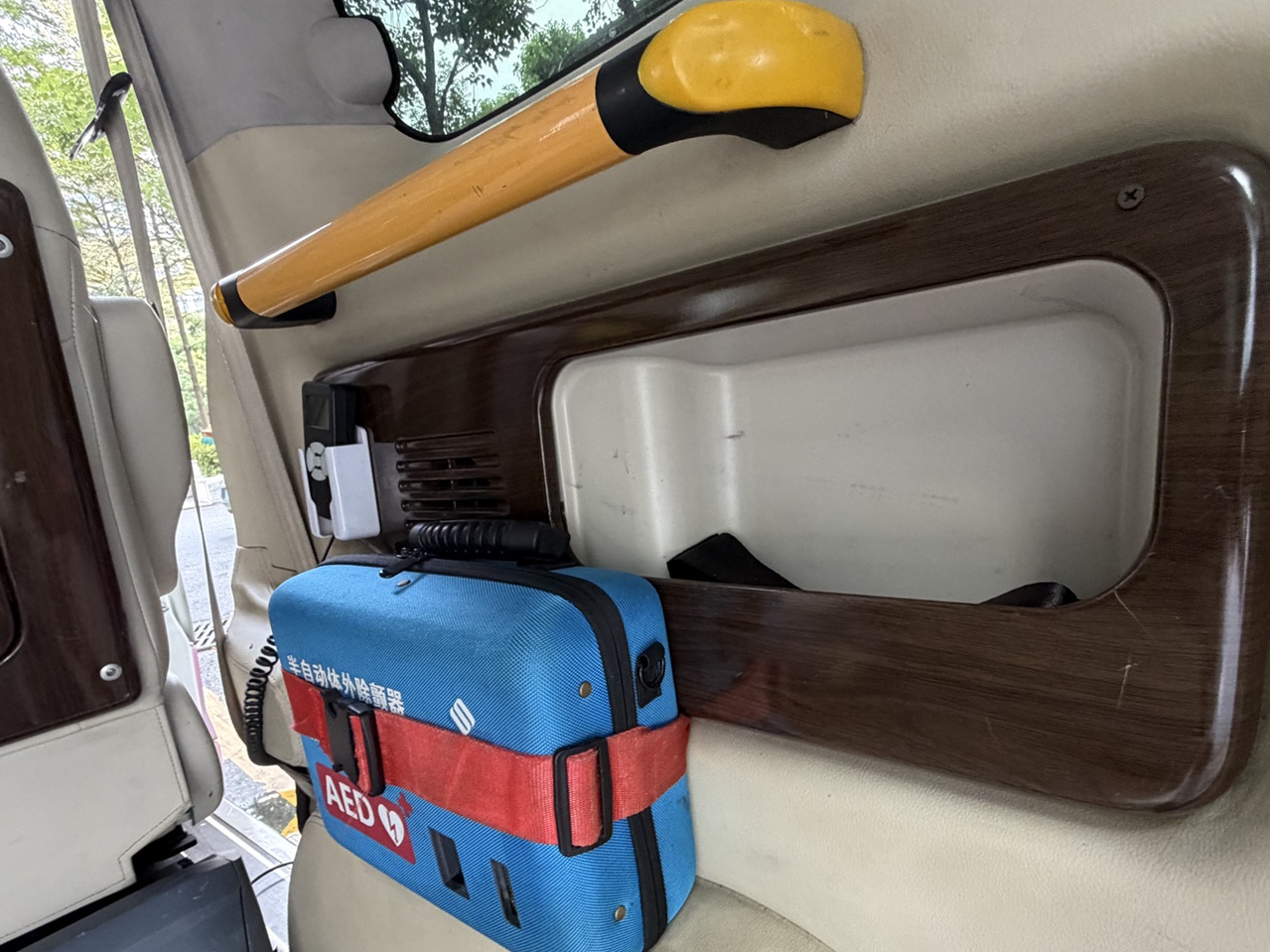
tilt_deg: -15.3
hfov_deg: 81.7
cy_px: 586
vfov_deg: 65.1
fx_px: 734
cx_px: 647
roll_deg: +7.8
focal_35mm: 20
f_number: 2.2
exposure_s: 1/60
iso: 320
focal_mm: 2.22
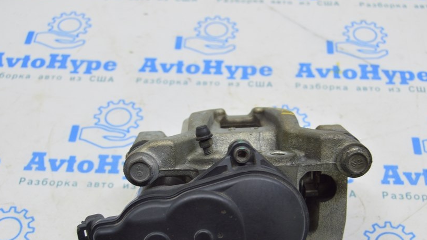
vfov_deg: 20.3
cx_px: 223
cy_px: 173
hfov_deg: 35.4
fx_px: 668
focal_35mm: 59
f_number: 5.6
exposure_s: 1/20
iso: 400
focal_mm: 30
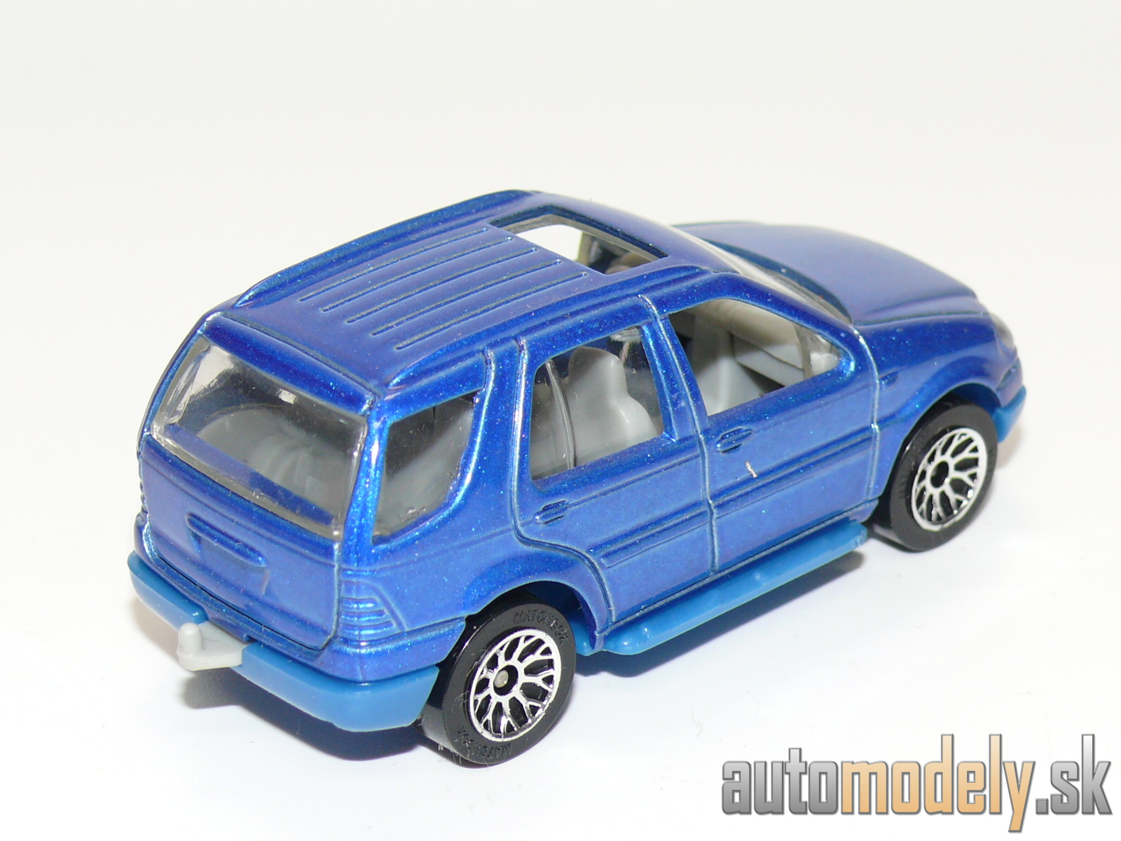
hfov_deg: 18.2
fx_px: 3497
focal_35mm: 108
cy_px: 420
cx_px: 560
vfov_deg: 13.7
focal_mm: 13.8
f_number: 4
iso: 100
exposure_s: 1/30
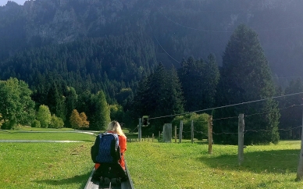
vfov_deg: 23.0
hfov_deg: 36.0
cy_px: 132
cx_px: 103
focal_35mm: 56
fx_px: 462
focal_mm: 5.23
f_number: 1.8
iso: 25
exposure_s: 1/769
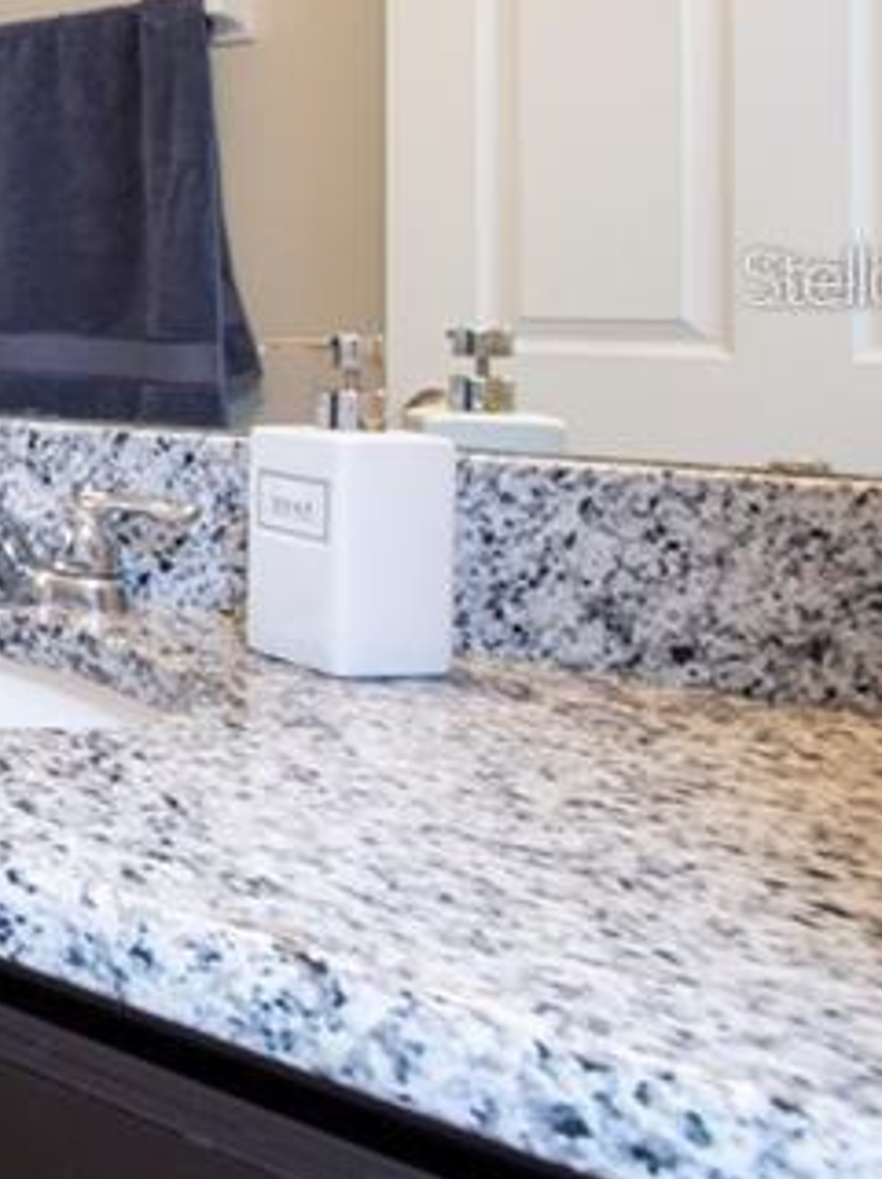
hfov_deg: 20.4
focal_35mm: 43
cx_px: -794
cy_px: 277
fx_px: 1464
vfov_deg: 42.4
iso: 400
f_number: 10
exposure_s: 1/10
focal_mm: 14
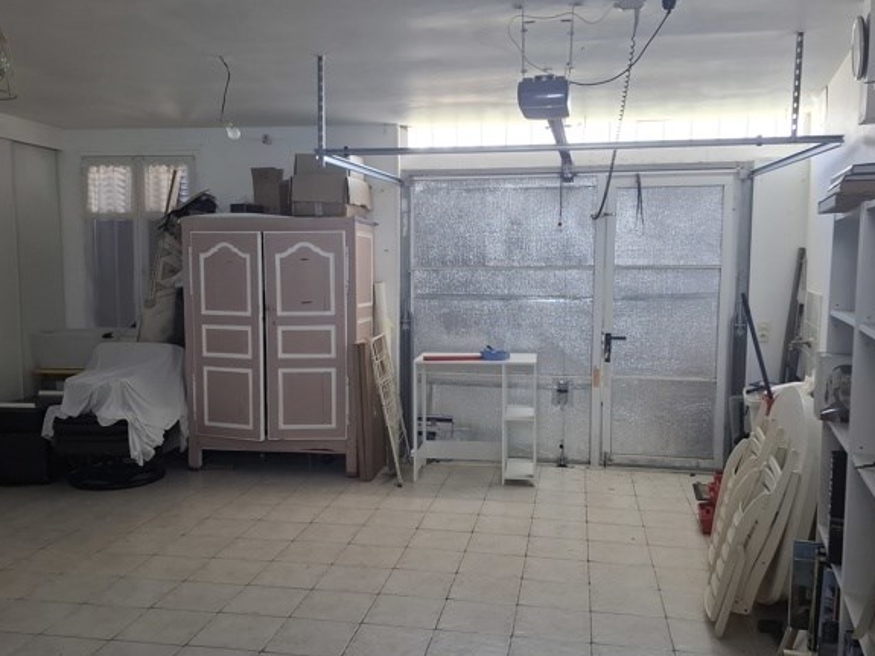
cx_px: 431
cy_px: 347
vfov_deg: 44.1
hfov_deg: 56.8
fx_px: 809
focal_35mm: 32
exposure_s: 1/50
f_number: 1.8
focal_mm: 5.54
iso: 320
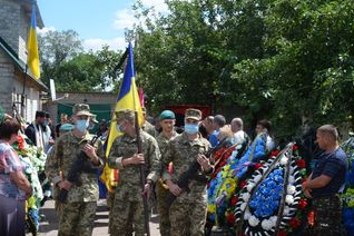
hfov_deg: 35.9
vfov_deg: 24.5
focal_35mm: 55
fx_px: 541
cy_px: 149
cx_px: 118
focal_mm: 26
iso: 180
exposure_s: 1/250
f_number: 8
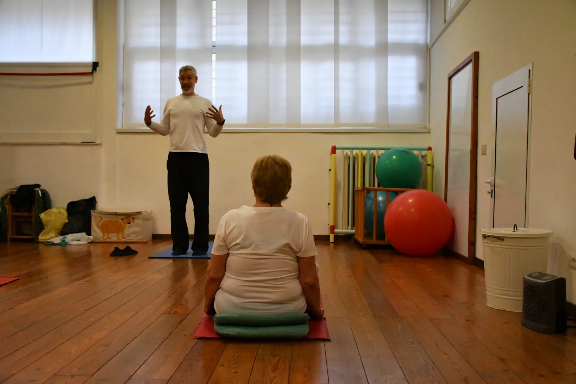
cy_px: 192
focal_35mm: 34
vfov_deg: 38.9
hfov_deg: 55.8
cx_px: 288
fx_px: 544
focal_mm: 23
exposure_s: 1/500
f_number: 3.8
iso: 10000
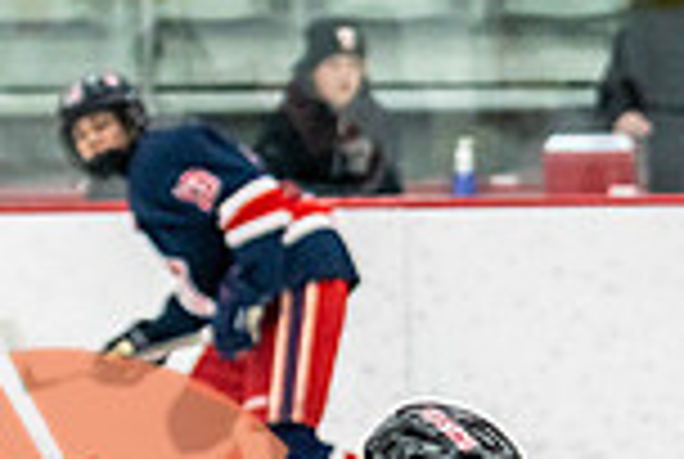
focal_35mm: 550
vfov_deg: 2.5
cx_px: 1201
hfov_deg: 3.7
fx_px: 10470
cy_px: 788
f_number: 2.8
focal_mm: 105
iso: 2200
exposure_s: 1/640
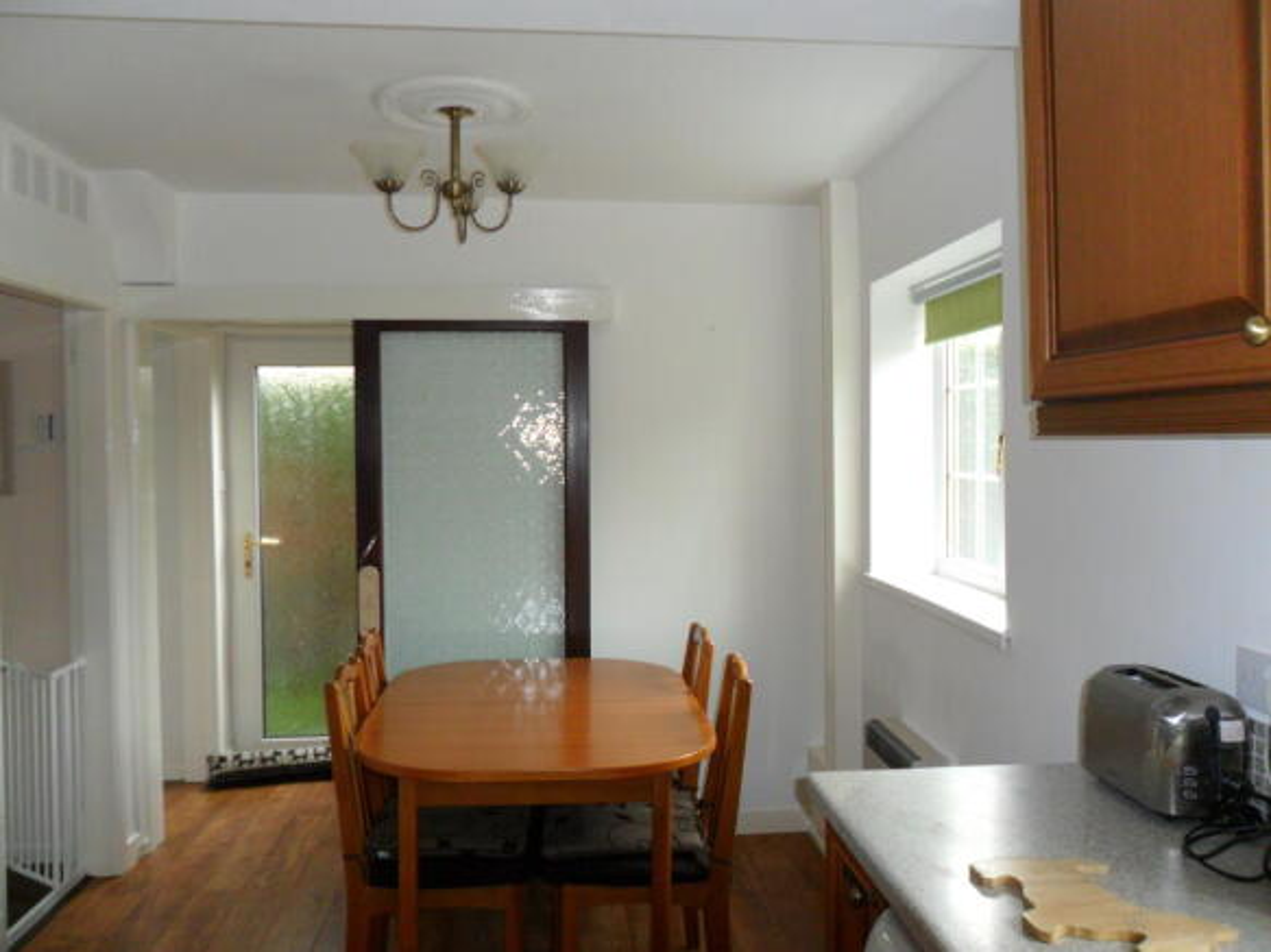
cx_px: 636
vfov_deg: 51.3
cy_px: 476
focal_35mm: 27
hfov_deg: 65.3
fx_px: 991
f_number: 3.5
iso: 100
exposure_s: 1/45
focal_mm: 4.9
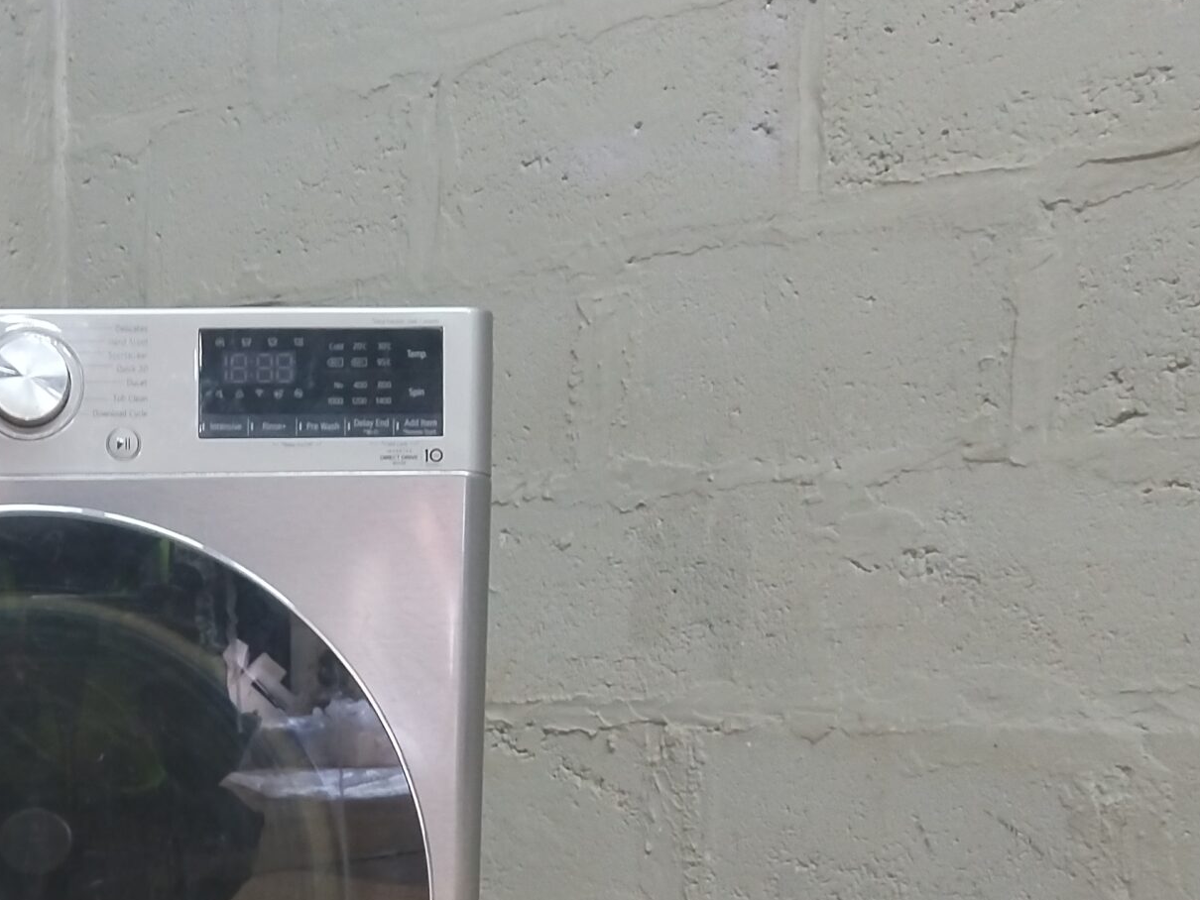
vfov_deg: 25.4
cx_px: 25
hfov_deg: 32.4
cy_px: 875
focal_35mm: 55
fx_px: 1907
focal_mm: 4.25
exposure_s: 1/16.7
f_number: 1.8
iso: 568
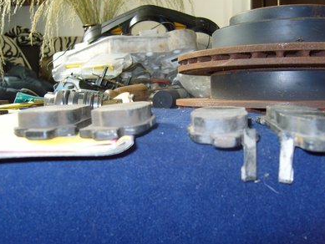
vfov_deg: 39.7
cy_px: 121
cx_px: 163
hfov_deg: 51.3
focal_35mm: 36
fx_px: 338
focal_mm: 7.4
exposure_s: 1/30
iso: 100
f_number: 2.8
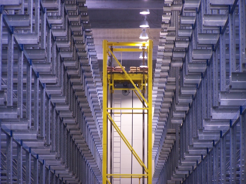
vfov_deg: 7.9
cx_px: 123
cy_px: 92
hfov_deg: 10.5
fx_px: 1343
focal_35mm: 189
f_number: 3.2
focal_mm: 31.3
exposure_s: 1/8
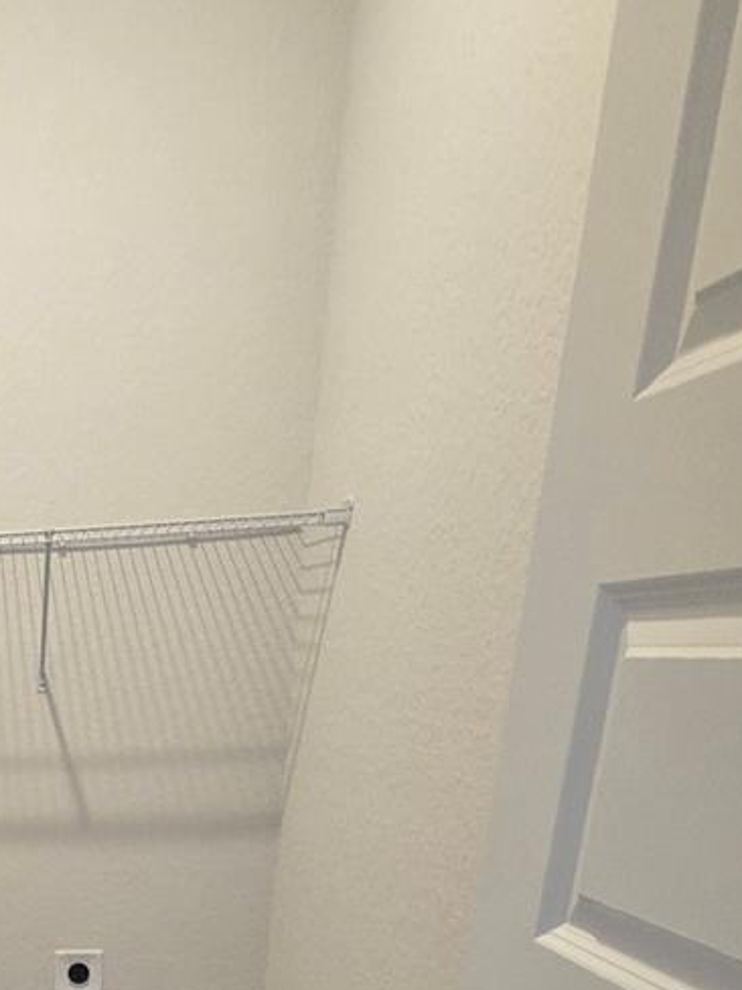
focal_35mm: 32
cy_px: 1018
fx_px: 915
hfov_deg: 36.3
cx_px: -103
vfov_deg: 46.3
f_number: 2.2
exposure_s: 1/60
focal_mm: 2.2
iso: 320
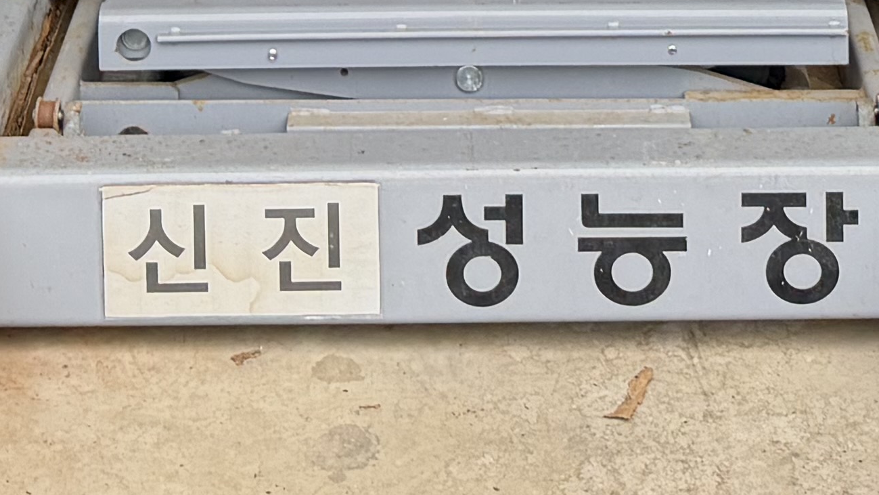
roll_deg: +1.1
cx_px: 434
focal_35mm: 115
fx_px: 2681
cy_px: -885
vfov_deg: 9.0
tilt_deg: -5.0
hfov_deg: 18.6
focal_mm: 6.76
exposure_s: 1/813
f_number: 1.78
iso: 100
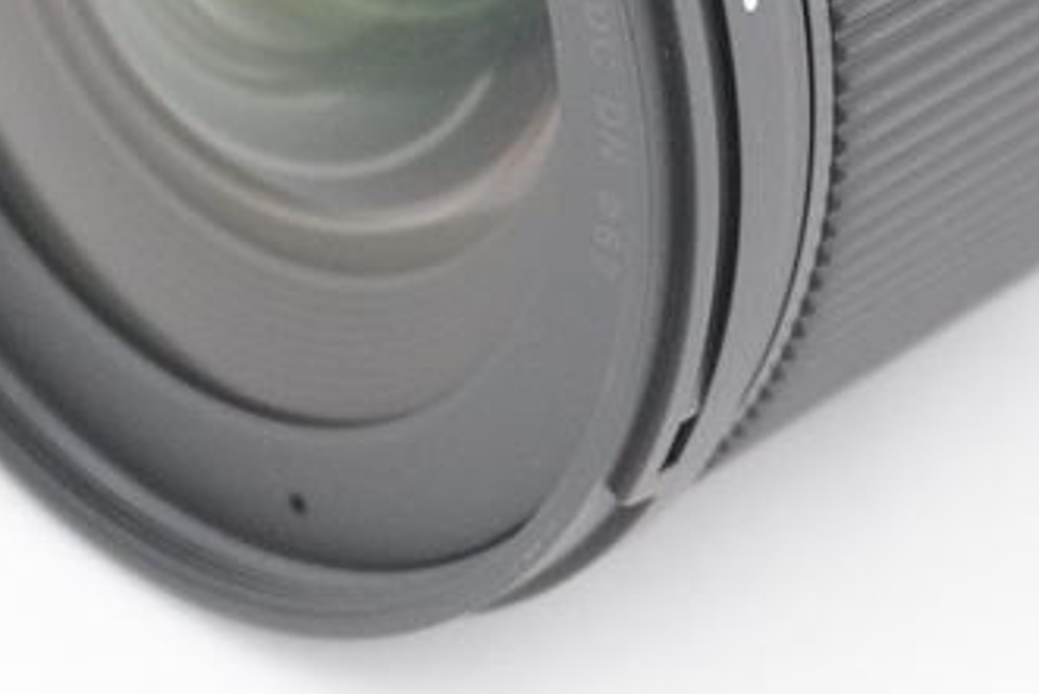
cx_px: 590
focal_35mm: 163
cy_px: -185
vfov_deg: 8.3
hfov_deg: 12.6
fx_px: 4706
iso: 3200
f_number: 5
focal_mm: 30
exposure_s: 1/50
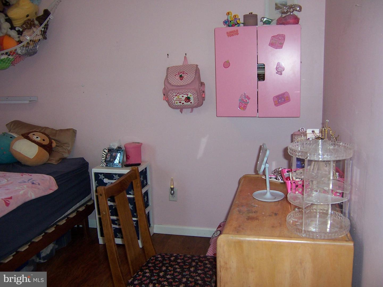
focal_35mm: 33
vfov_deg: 42.9
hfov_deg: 55.4
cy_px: 144
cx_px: 192
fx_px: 365
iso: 140
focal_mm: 5.5
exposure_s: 1/60
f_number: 2.8
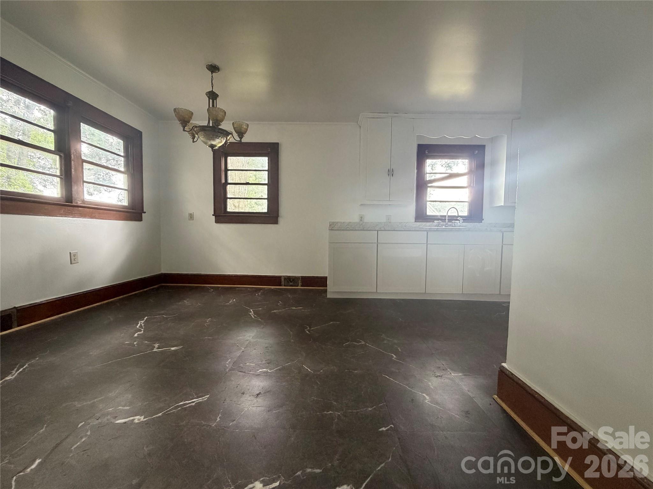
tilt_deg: -2.5
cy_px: 244
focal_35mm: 14
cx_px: 326
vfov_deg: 85.7
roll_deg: -0.7
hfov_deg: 102.1
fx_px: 264
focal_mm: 2.22
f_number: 2.2
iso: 320
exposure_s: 1/62
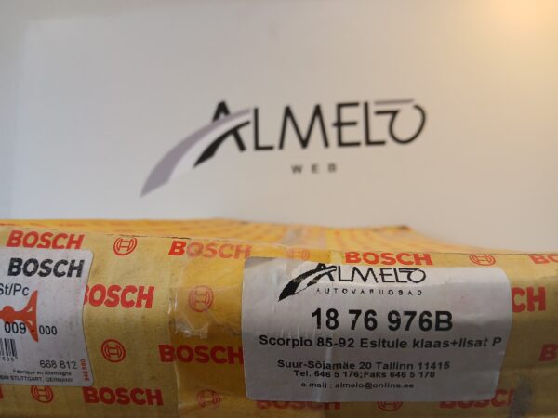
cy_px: 209
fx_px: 419
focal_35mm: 26
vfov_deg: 53.1
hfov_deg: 67.3
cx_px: 279
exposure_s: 1/50
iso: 50
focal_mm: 3.98
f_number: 1.8
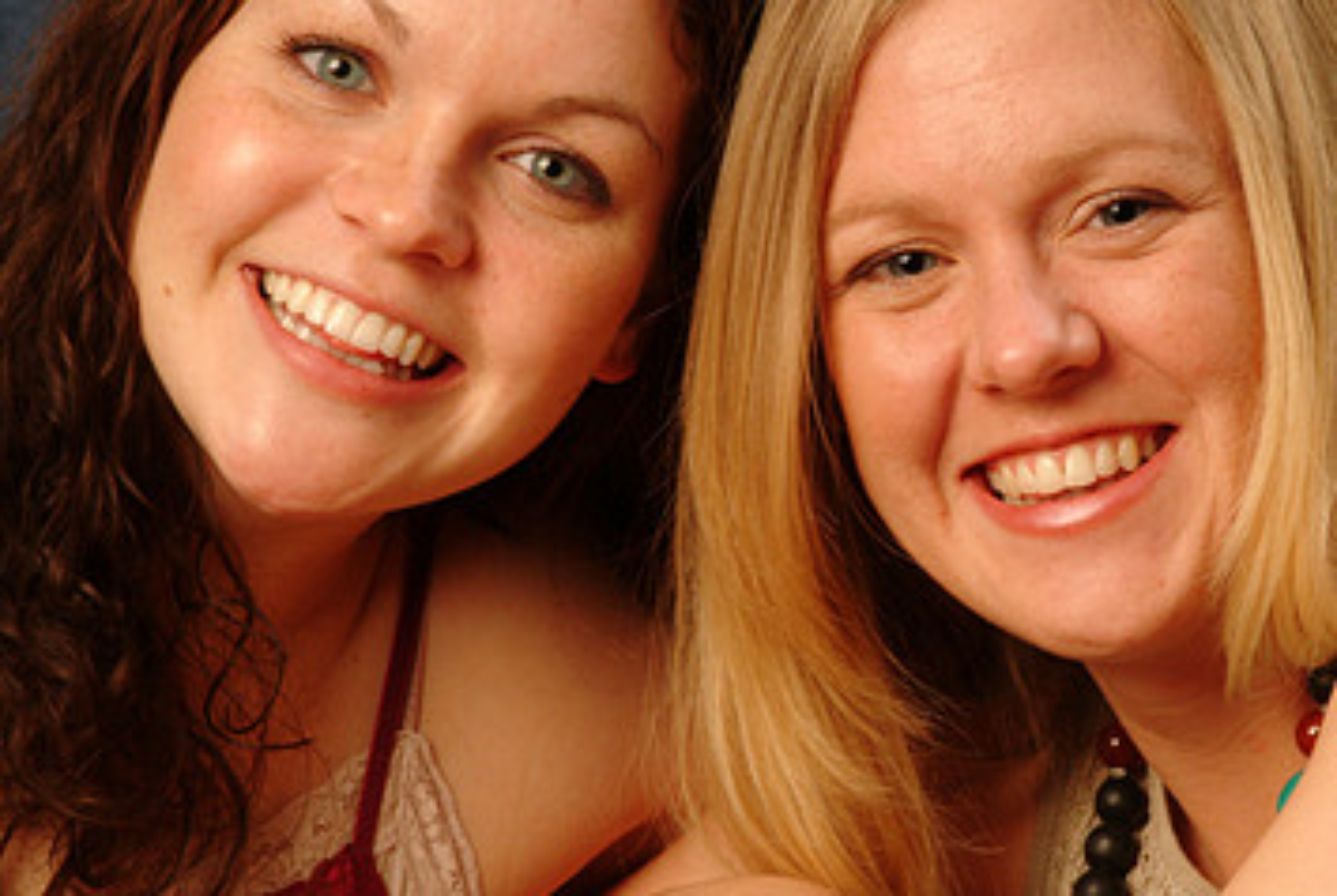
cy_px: 218
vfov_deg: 4.2
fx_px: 12121
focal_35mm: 326
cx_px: 772
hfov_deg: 6.3
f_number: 13
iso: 400
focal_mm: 133
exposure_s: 1/125
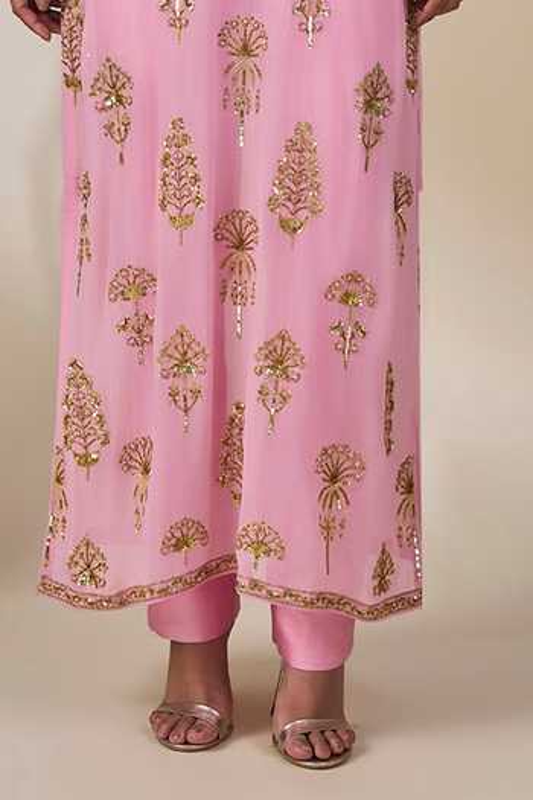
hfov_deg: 26.5
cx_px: 266
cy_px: 400
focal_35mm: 51
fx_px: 1133
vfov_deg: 38.9
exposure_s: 1/160
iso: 250
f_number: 5.6
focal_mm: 51
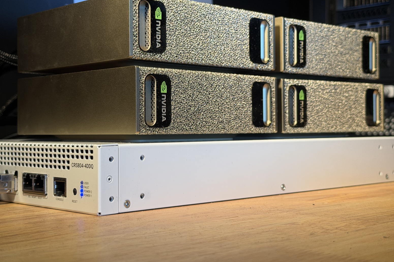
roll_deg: +0.0
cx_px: 188
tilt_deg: -0.3
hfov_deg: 34.5
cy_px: 111
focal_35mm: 58
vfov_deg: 23.4
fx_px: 635
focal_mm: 6.76
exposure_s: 1/121
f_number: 1.78
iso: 50
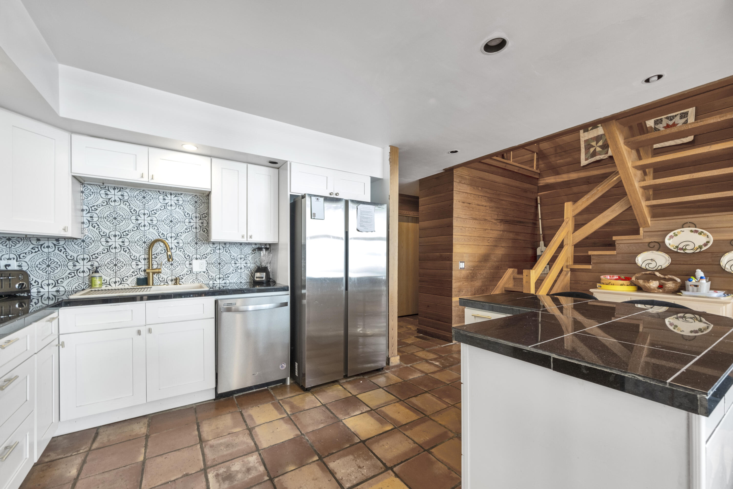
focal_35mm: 14
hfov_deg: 104.3
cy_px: 244
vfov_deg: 81.2
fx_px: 285
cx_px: 366
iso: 400
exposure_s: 1/4
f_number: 8
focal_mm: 9.1
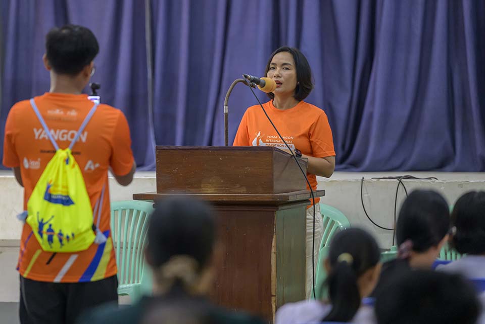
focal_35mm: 200
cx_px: 242
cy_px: 162
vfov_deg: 6.9
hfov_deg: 10.3
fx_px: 2694
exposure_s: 1/250
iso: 3600
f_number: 3.2
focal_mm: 200
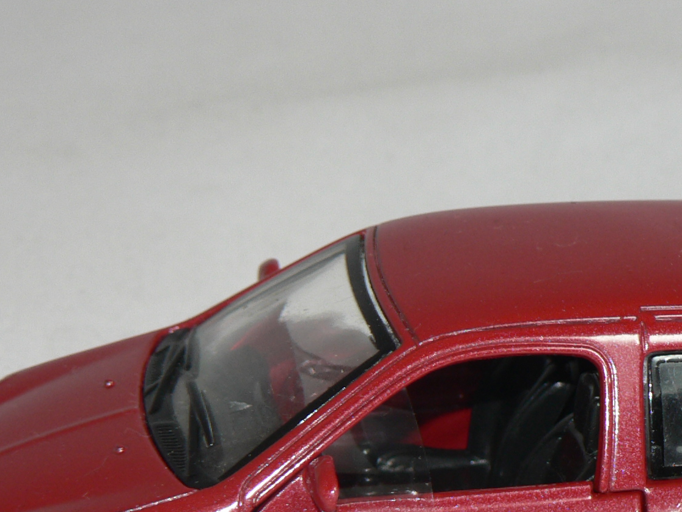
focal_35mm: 227
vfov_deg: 6.5
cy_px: 451
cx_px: 482
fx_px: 4472
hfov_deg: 8.7
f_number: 3.2
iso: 80
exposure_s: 1/60
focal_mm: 16.5
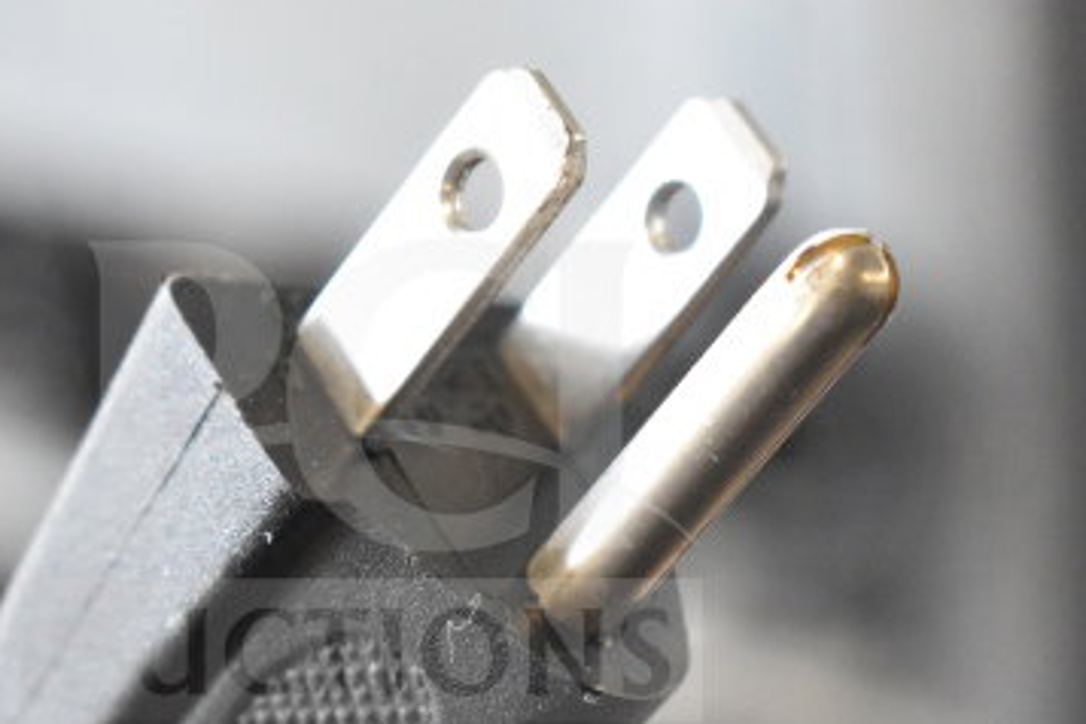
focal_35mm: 141
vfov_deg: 9.7
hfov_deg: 14.5
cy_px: 482
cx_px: 359
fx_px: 4249
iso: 6400
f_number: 8
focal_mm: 55
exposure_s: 1/250
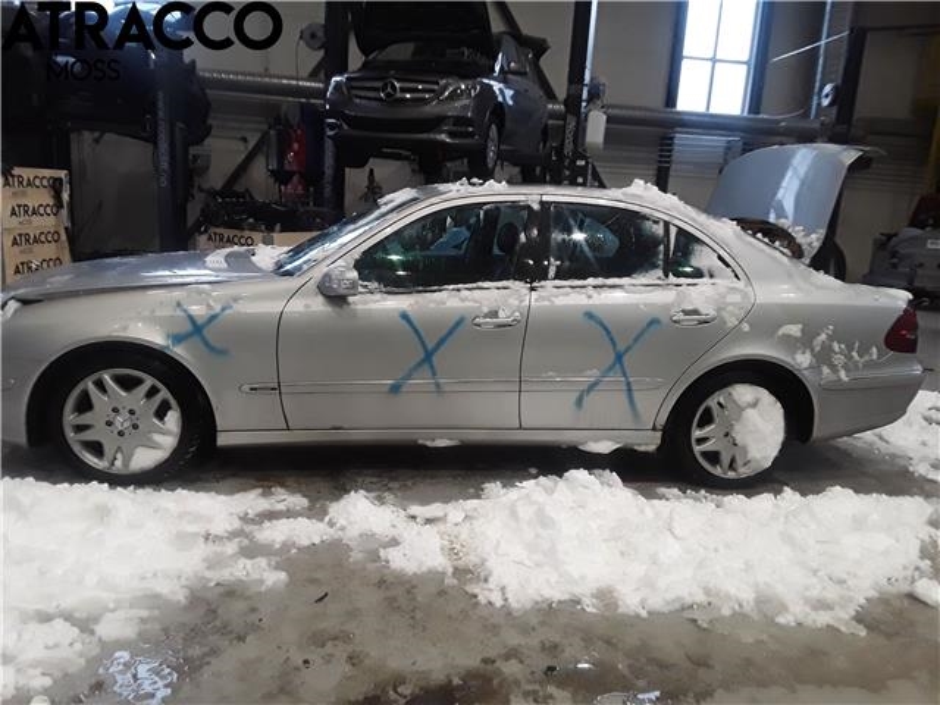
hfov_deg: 63.4
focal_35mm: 28
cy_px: 352
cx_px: 470
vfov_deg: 49.7
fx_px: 760
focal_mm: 2.91
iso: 200
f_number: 1.9
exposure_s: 1/50
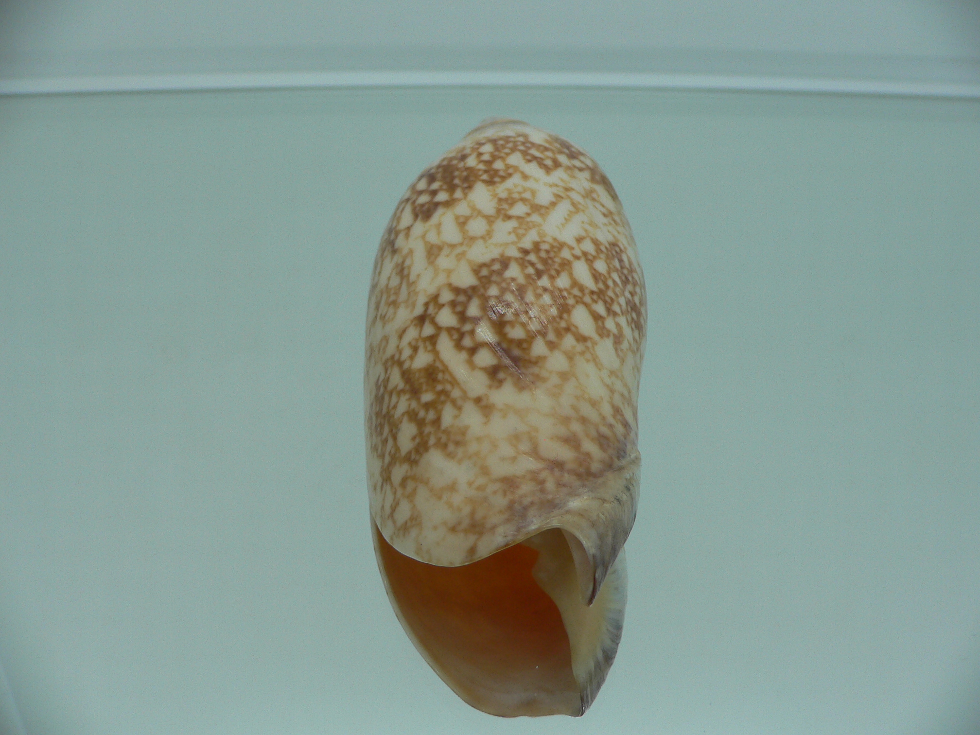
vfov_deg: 40.7
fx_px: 991
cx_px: 490
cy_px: 368
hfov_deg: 52.6
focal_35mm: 35
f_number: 2.8
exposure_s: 1/60
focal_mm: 4.6
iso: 80
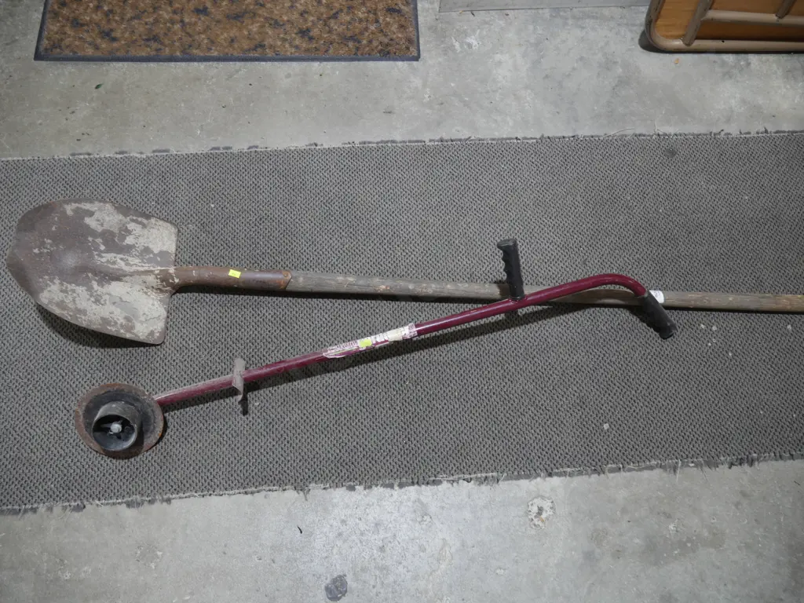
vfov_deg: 49.7
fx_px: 650
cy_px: 302
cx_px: 402
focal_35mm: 28
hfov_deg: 63.4
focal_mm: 14
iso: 250
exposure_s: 1/60
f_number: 3.5
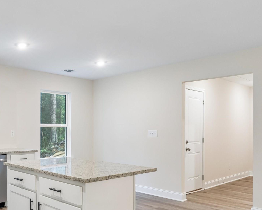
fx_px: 248
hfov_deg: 48.2
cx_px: 14
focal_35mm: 32
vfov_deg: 45.4
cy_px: 130
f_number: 13
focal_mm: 16
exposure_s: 1/2.5
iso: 400
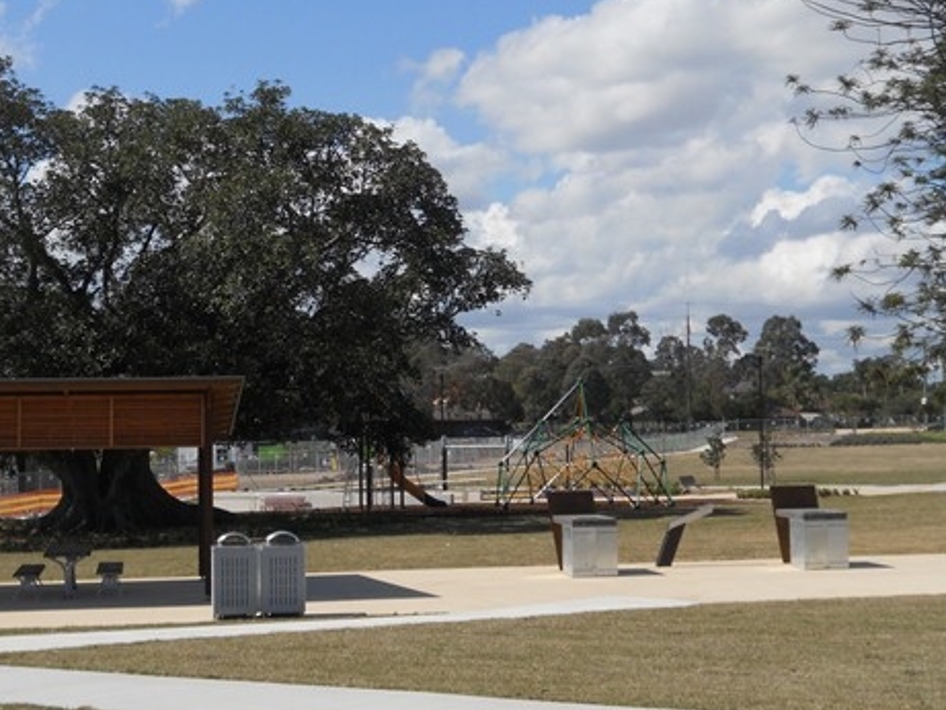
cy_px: 283
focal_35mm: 75
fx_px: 2050
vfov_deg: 19.6
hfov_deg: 26.0
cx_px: 439
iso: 80
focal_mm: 9.8
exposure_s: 1/800
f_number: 4.8
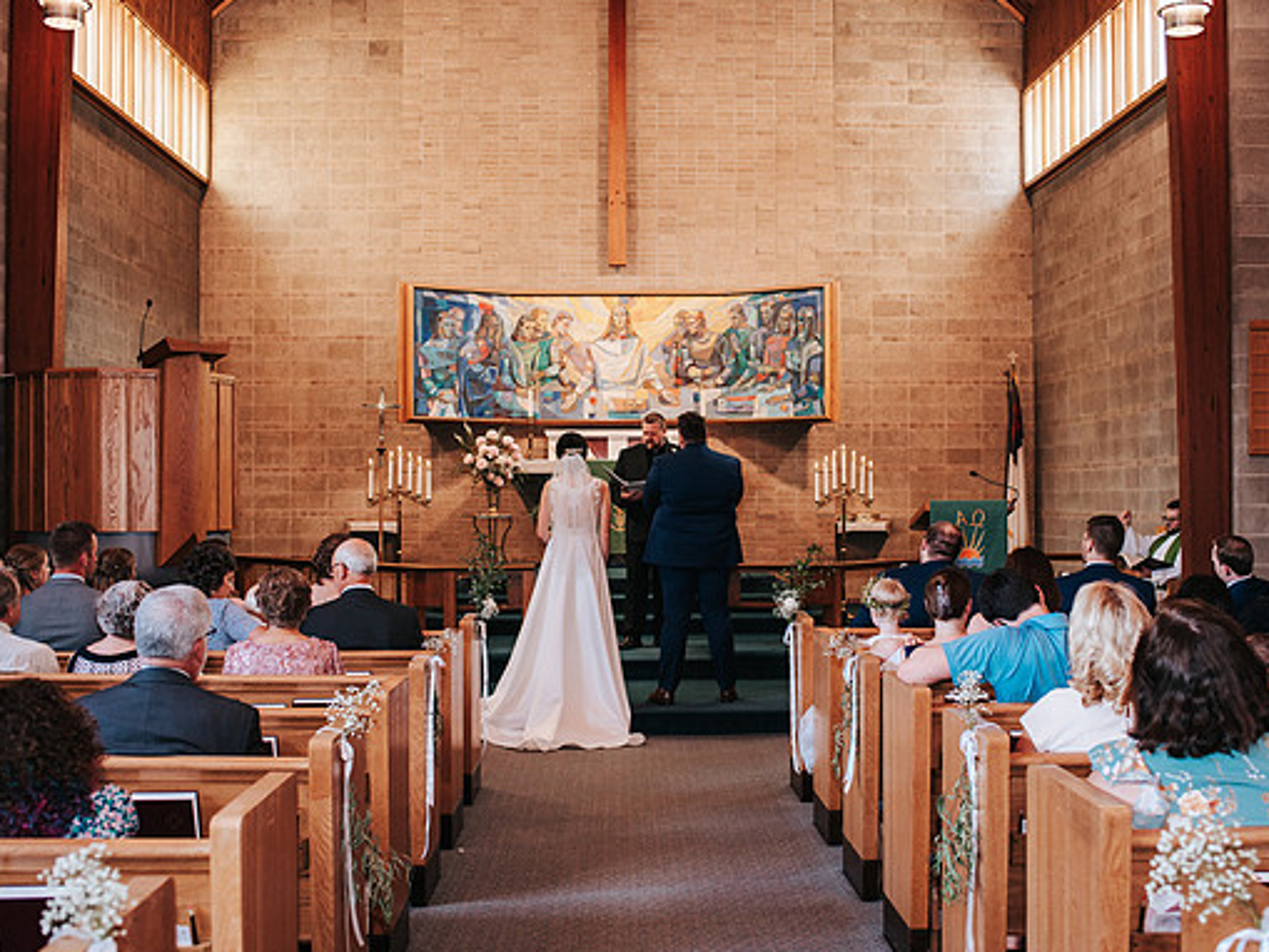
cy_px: 488
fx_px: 1467
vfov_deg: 36.0
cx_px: 644
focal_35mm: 40
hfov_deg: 46.8
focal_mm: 35
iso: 720
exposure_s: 1/125
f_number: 3.2
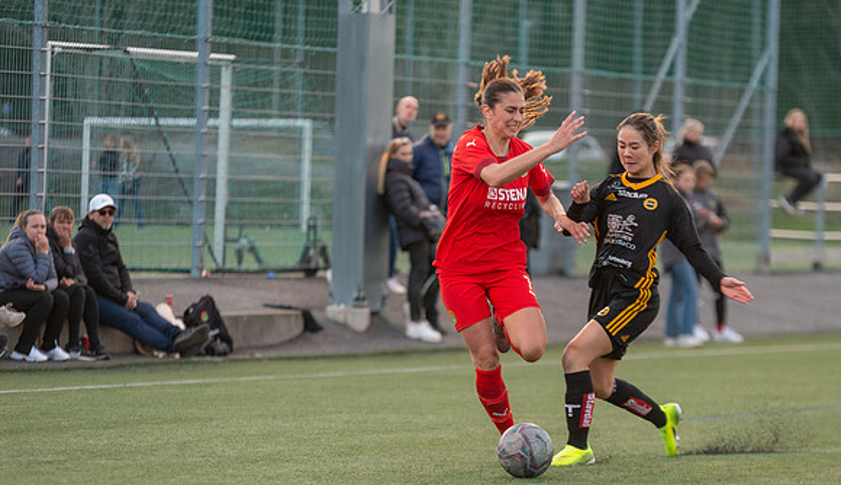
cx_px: 474
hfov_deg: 12.2
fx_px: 3947
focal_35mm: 176
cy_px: 315
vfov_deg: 7.0
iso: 4000
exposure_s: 1/640
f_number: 3.2
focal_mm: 150
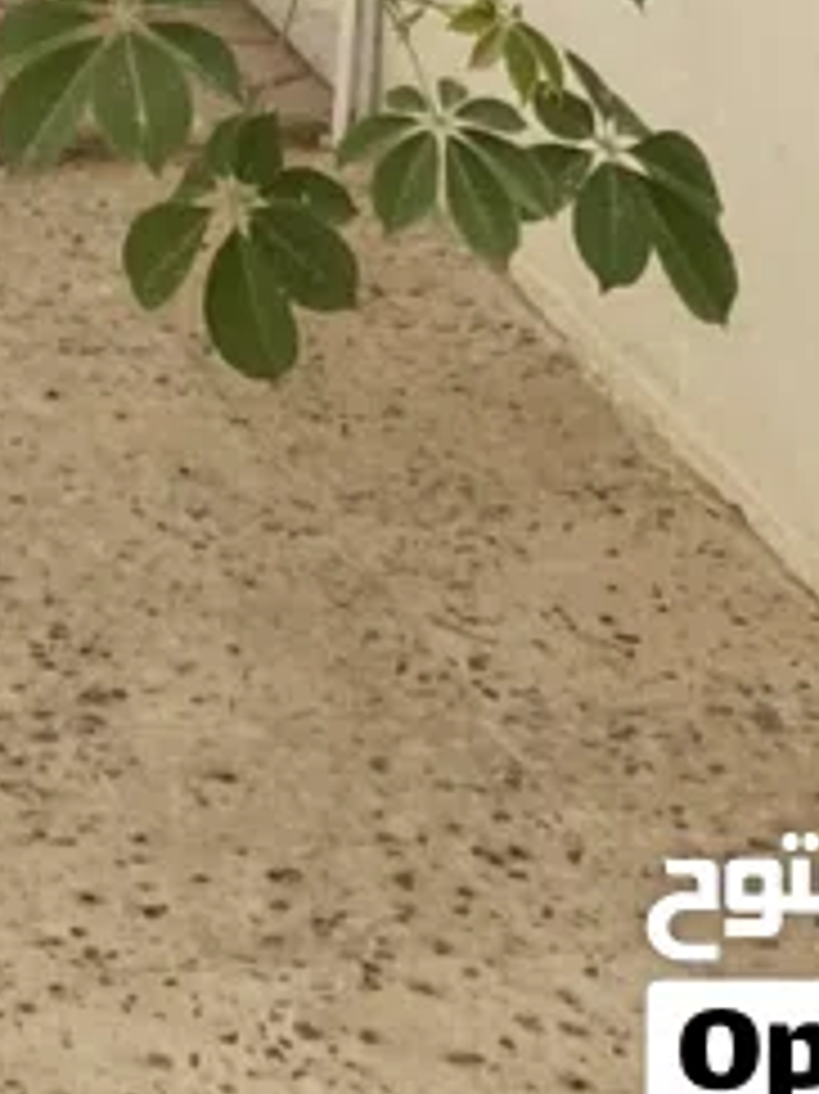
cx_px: -896
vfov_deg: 10.7
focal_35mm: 146
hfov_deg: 9.4
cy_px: -1826
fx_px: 4610
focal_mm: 4.25
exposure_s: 1/2066
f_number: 1.8
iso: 32
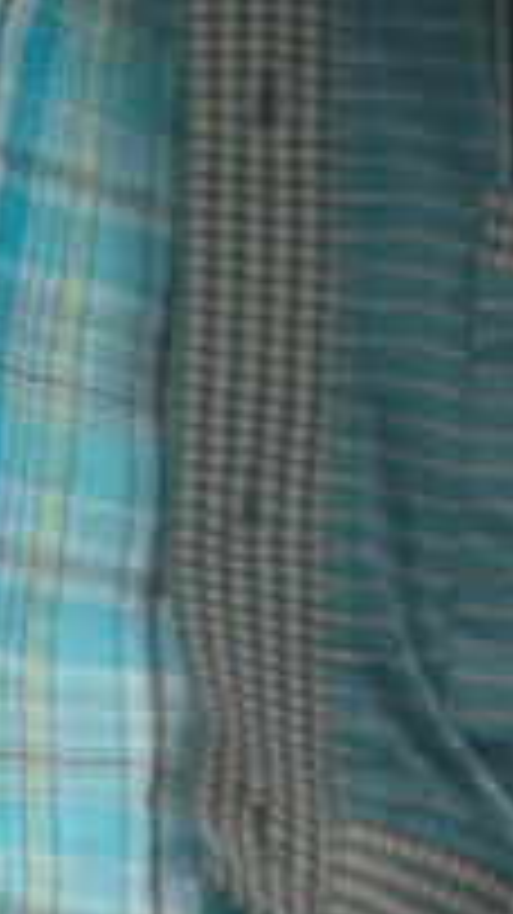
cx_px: 1539
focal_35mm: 868
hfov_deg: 1.4
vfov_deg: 2.5
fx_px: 21017
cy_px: -891
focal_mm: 70
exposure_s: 1/250
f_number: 6.7
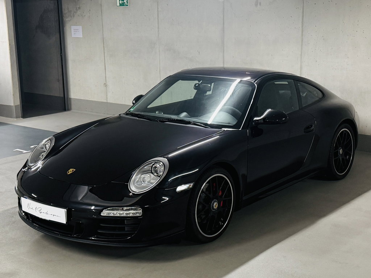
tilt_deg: -11.3
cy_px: 139
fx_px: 257
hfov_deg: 71.6
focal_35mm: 24
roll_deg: +1.1
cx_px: 186
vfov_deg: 56.8
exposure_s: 1/100
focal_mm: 6.76
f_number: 1.78
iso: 320
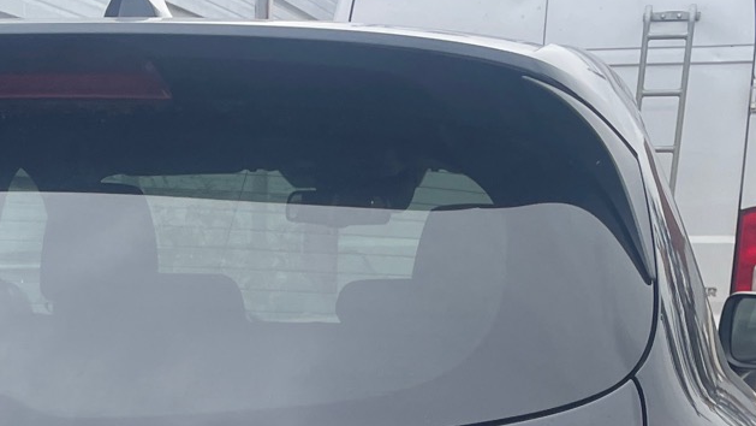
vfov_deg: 13.6
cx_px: 159
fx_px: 1624
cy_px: 720
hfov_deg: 25.8
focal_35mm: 81
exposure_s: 1/121
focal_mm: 4.2
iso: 64
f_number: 1.6
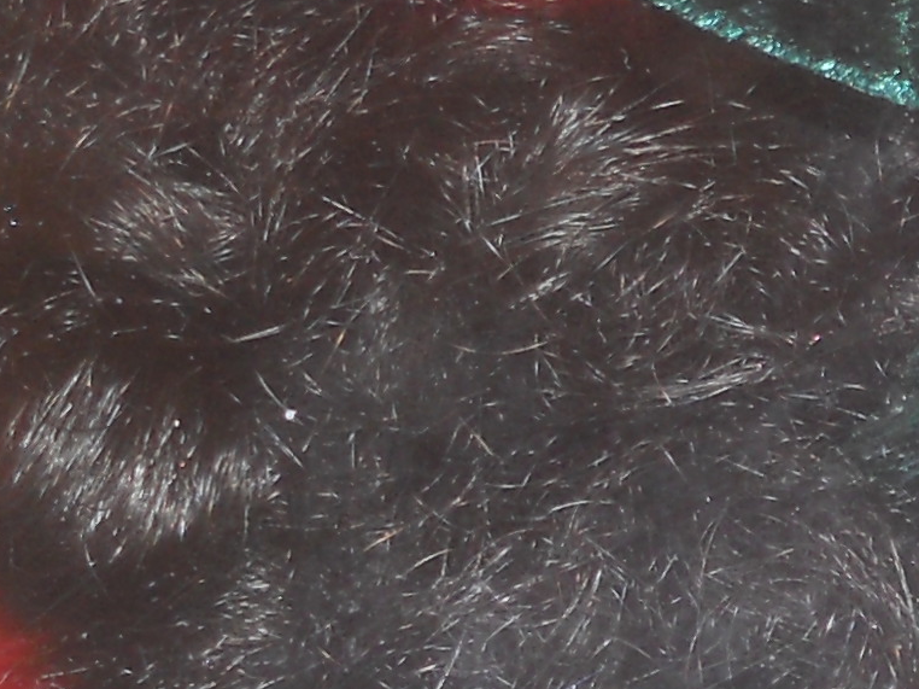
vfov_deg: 8.7
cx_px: 997
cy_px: 798
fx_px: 4459
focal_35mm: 168
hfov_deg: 11.6
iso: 80
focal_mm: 5.8
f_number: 3.5
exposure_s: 1/25
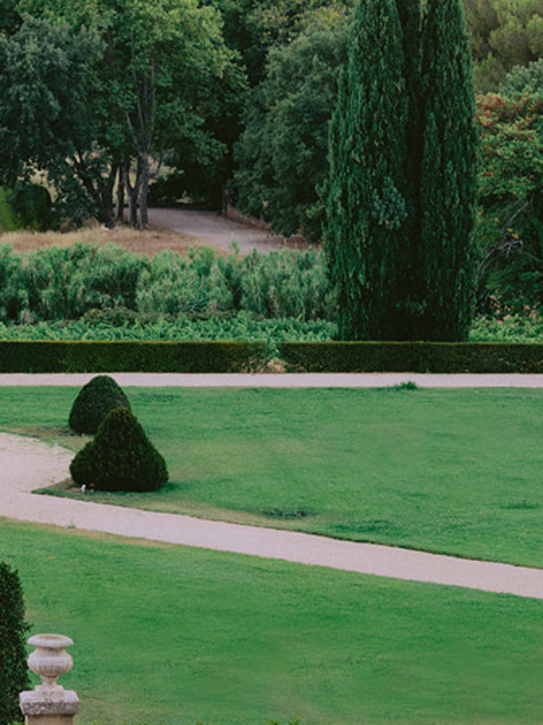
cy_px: 188
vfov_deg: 10.6
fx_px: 3913
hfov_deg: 7.8
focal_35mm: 187
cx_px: -218
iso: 400
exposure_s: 1/125
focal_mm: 80
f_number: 3.4
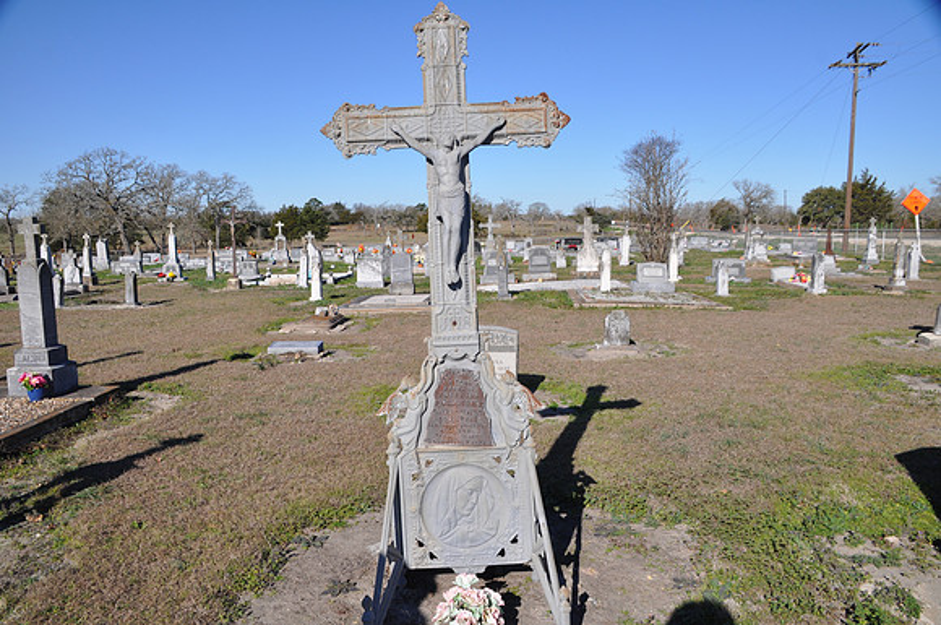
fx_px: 705
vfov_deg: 47.8
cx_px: 470
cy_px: 312
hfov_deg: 67.5
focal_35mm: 27
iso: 200
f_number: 9
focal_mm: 18
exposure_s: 1/320
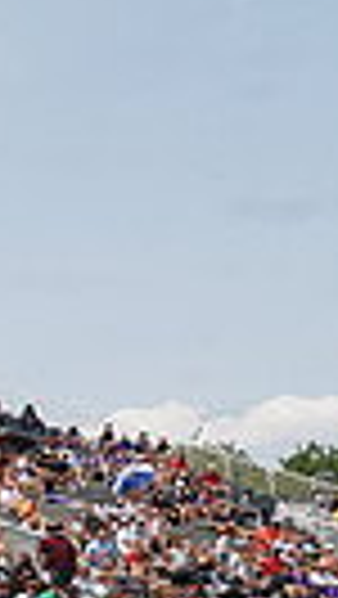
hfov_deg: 8.1
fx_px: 1749
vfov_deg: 19.1
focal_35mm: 110
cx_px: -883
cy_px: 546
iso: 800
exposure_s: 1/1250
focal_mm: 24
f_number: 9
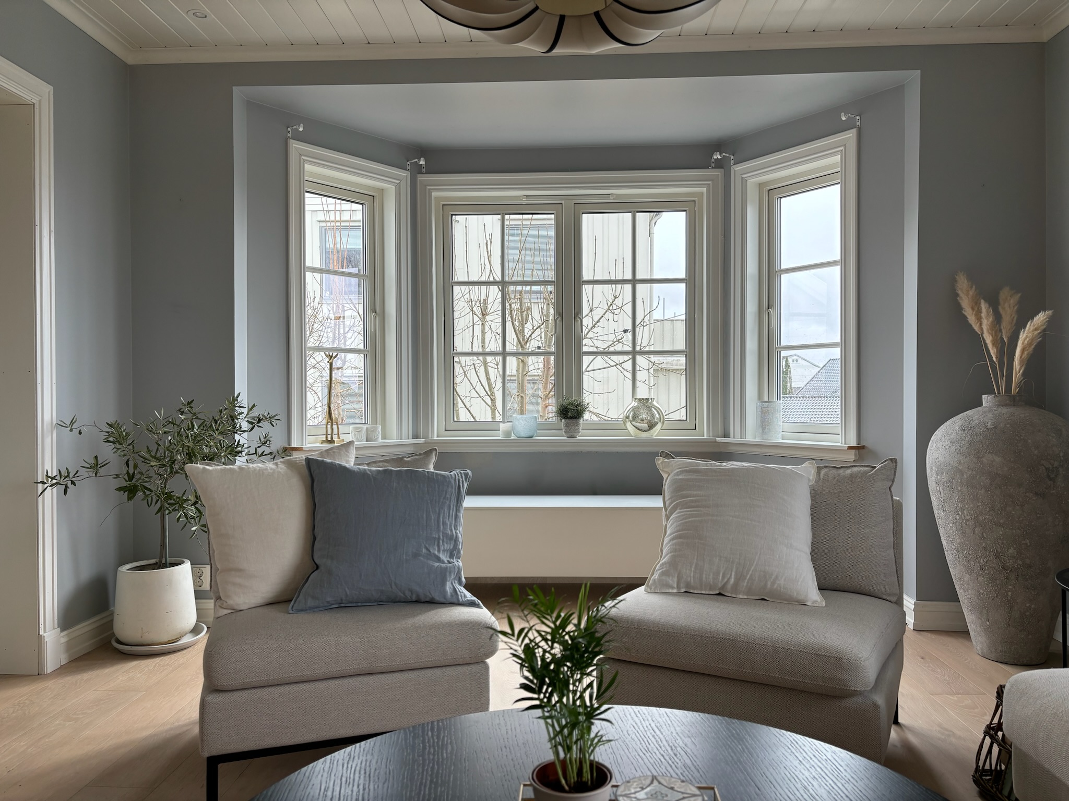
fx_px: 803
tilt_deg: +0.0
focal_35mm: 26
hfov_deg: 67.3
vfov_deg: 53.1
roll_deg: +0.3
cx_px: 534
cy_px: 400
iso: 32
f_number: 1.6
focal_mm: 5.96
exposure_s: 1/136
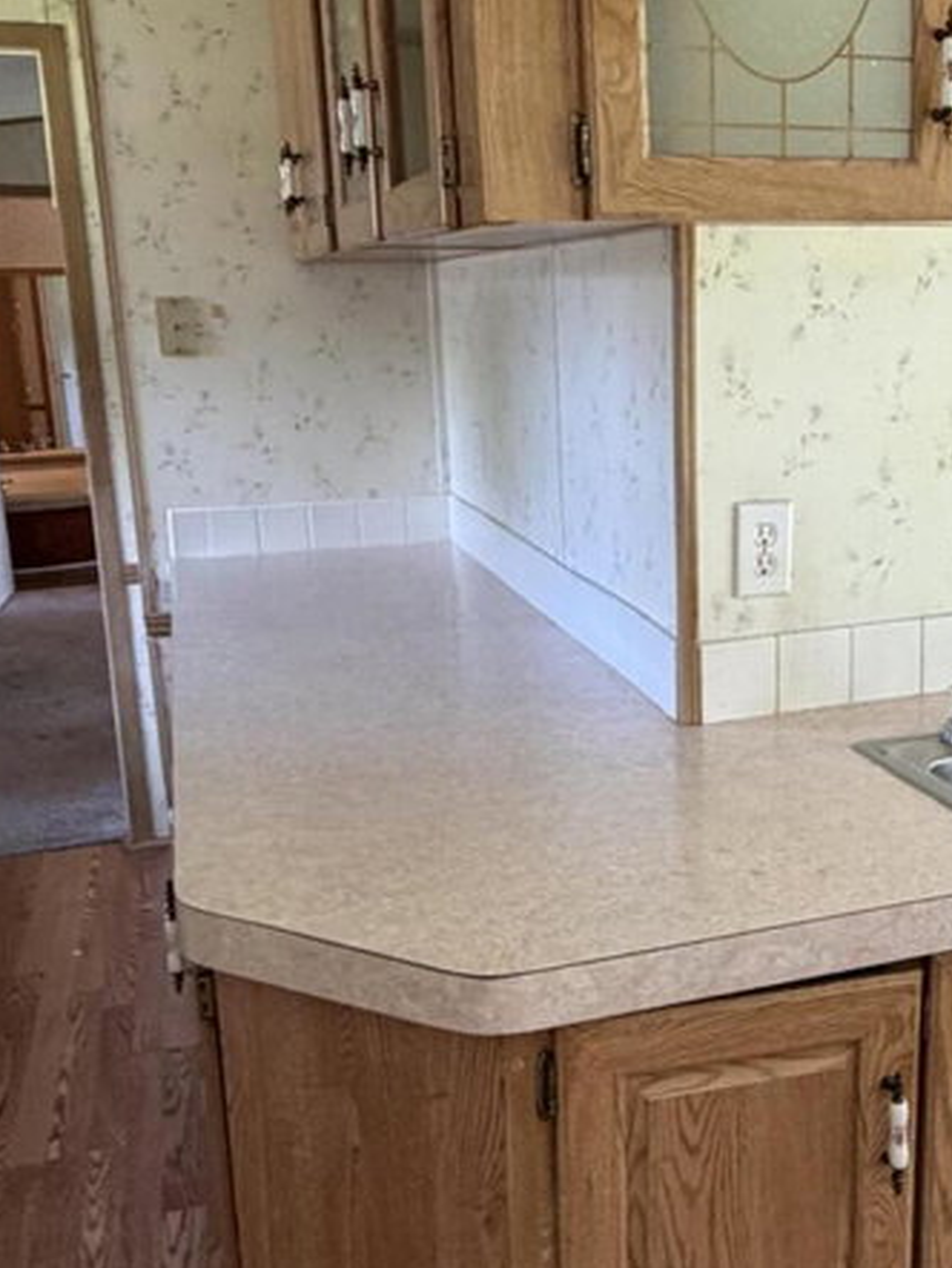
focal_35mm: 38
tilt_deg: -11.6
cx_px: 714
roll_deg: +2.4
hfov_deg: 36.9
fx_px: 1392
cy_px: 640
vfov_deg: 49.0
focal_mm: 2.22
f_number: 2.2
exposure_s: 1/91
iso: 320
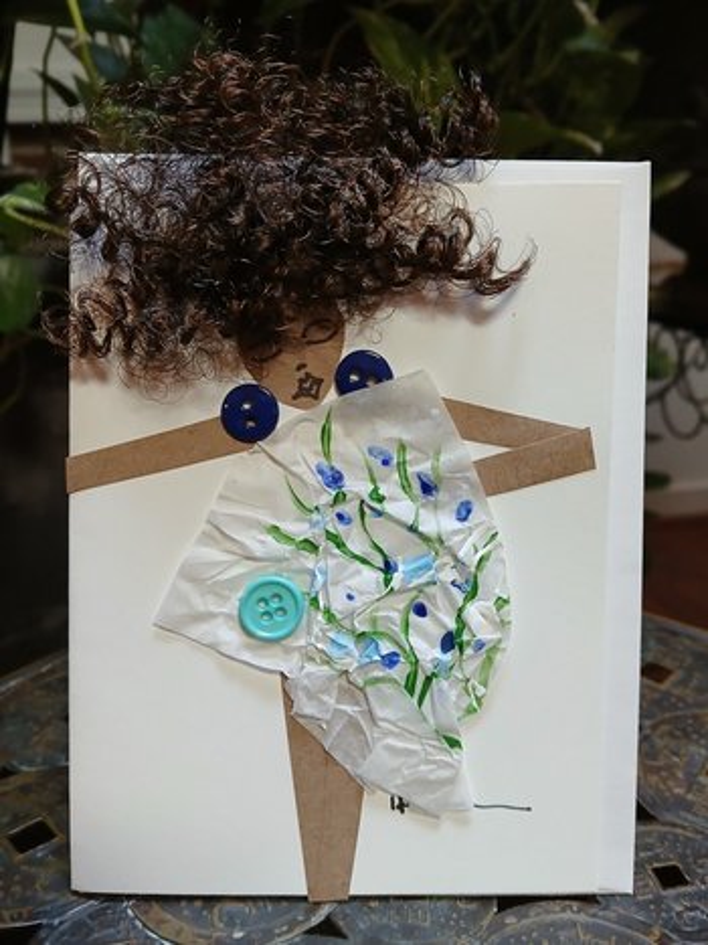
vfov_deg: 67.3
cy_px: 472
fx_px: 709
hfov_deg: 53.0
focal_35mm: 26
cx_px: 354
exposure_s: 1/24
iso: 250
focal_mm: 3.98
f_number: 1.8
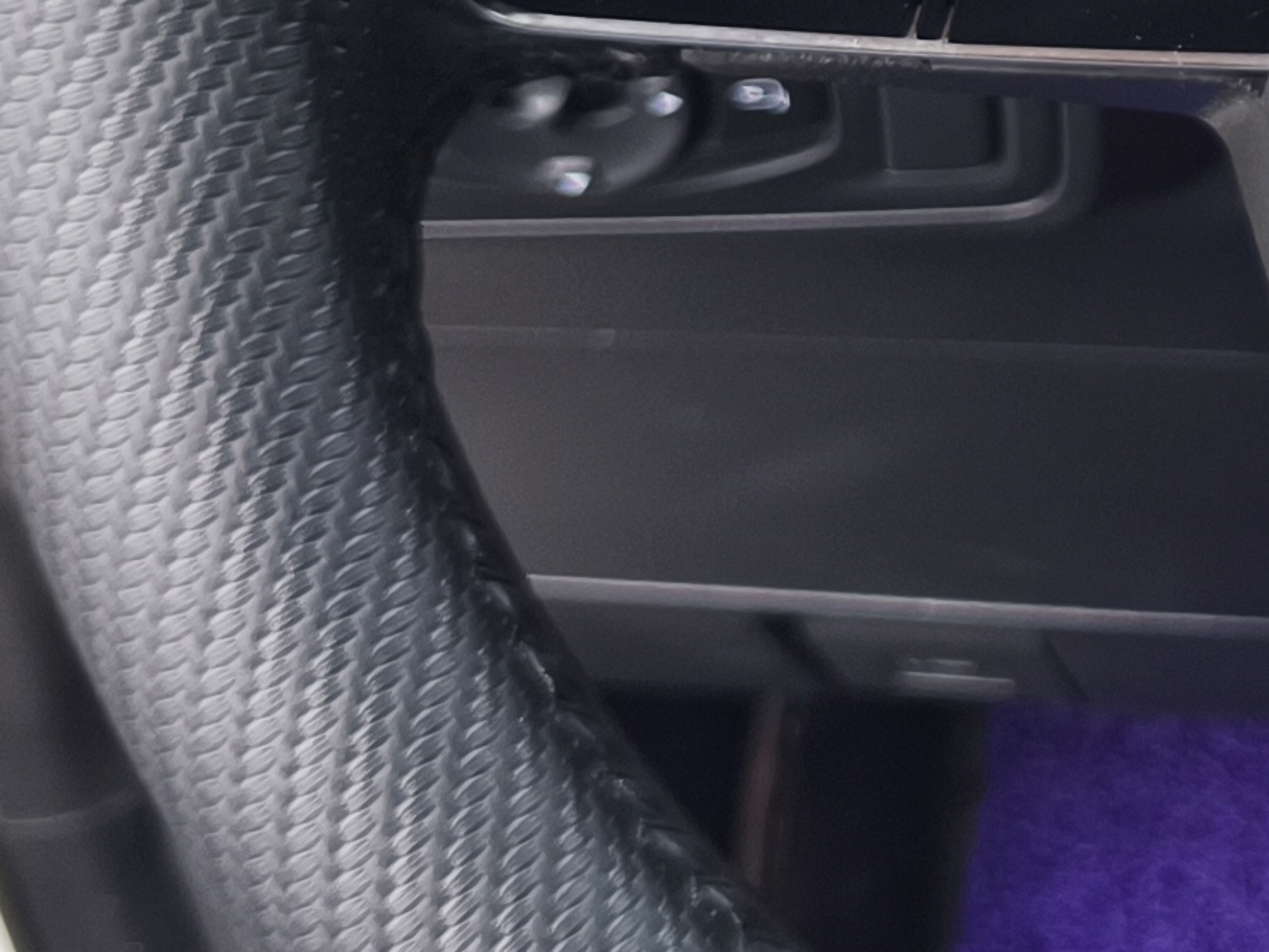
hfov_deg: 16.7
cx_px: 2009
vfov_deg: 13.6
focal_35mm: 105
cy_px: -300
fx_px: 3850
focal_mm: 5.84
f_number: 1.6
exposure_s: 1/59.2
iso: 400
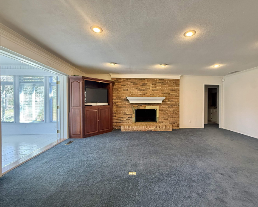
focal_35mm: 15
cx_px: 139
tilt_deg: +0.1
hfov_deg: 96.6
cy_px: 103
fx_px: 115
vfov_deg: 84.0
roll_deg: -1.3
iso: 320
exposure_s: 1/60
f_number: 2.2
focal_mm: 2.22
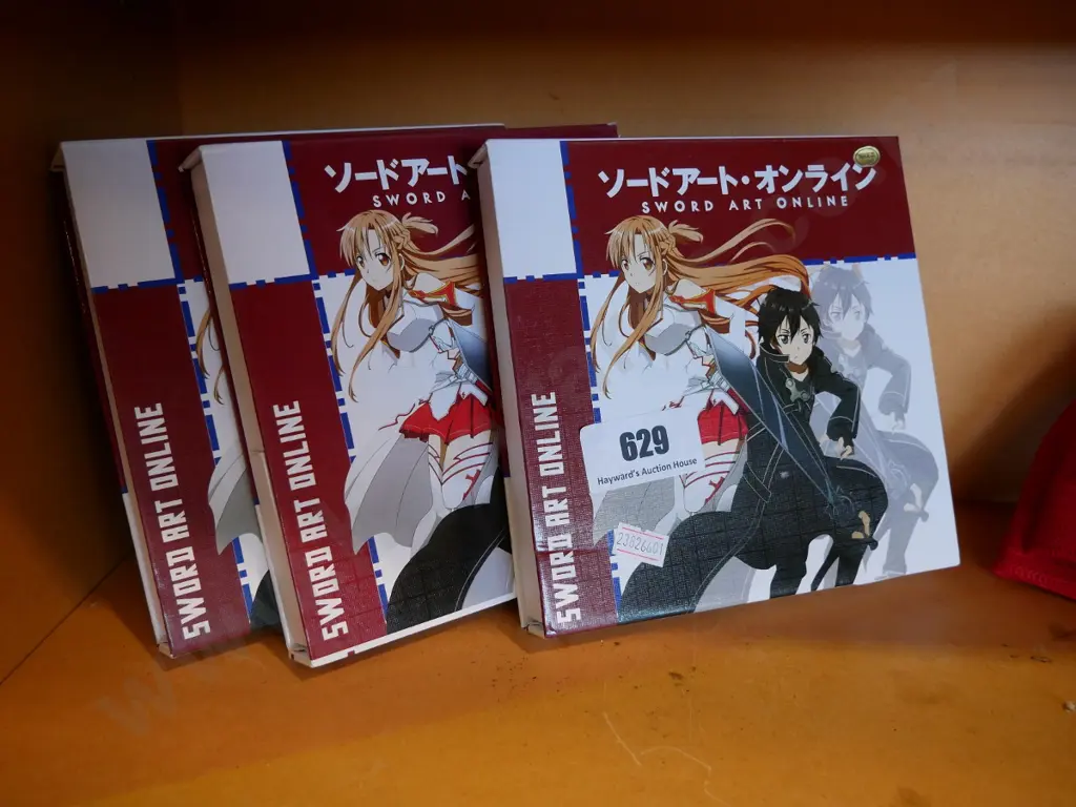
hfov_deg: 54.0
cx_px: 538
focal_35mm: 34
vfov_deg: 41.8
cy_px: 404
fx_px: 1057
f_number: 3.8
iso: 800
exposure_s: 1/60
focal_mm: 17
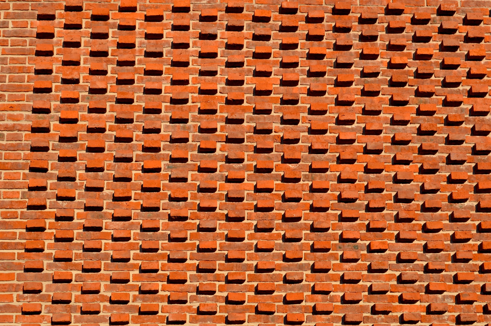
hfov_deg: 26.0
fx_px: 1063
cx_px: 246
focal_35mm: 78
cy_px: 163
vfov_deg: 17.5
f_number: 8
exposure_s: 1/250
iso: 100
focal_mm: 52
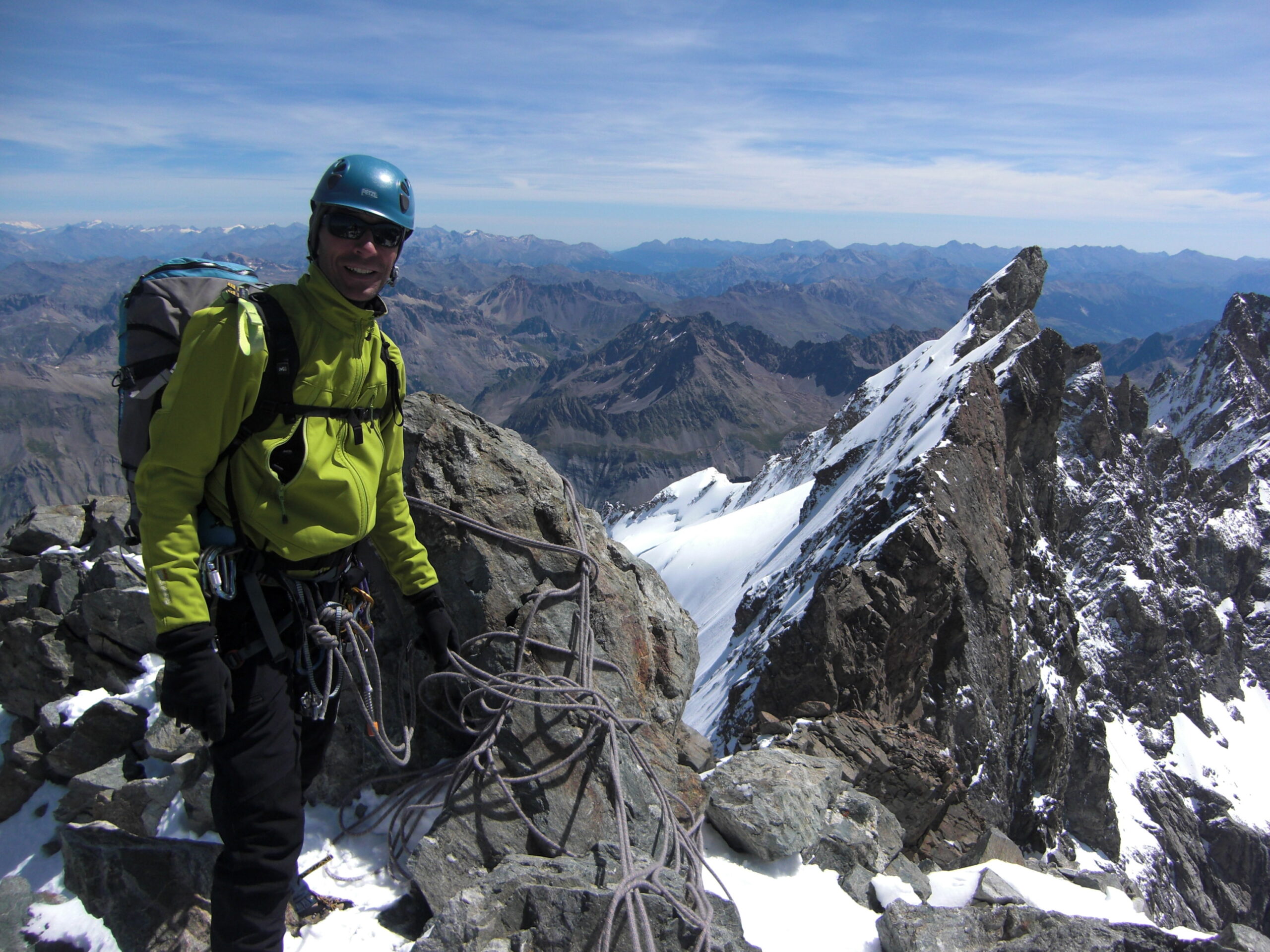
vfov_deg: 49.7
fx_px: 1027
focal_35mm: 28
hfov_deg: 63.4
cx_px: 635
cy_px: 476
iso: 50
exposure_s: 1/250
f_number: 7
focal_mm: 4.9
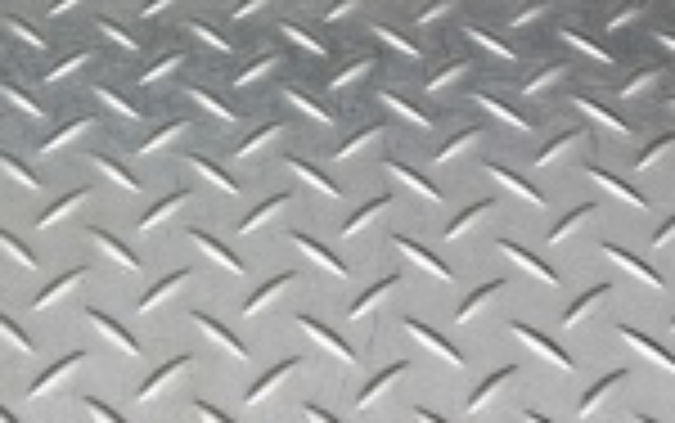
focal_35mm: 122
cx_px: 50
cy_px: -115
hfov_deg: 16.8
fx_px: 2246
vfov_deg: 10.5
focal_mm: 4
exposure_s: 1/50
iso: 80
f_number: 1.8
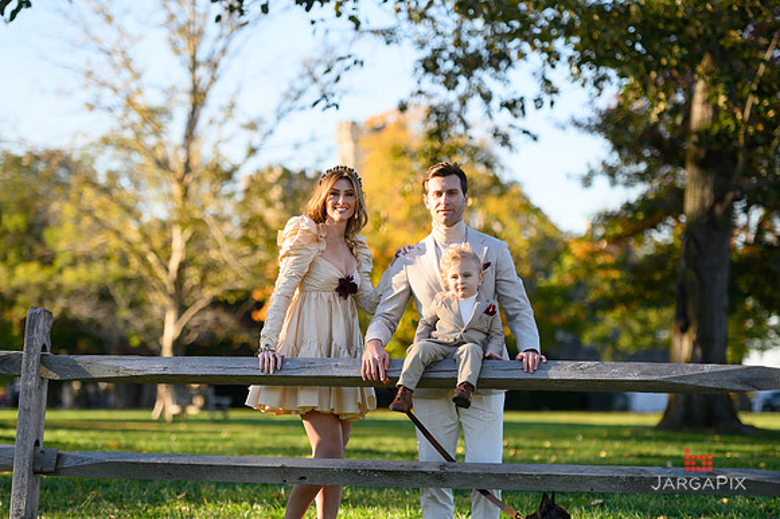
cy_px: 260
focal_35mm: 122
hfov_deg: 16.8
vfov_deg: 11.2
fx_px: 2642
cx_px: 390
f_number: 3.2
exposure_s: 1/8000
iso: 1600
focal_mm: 122
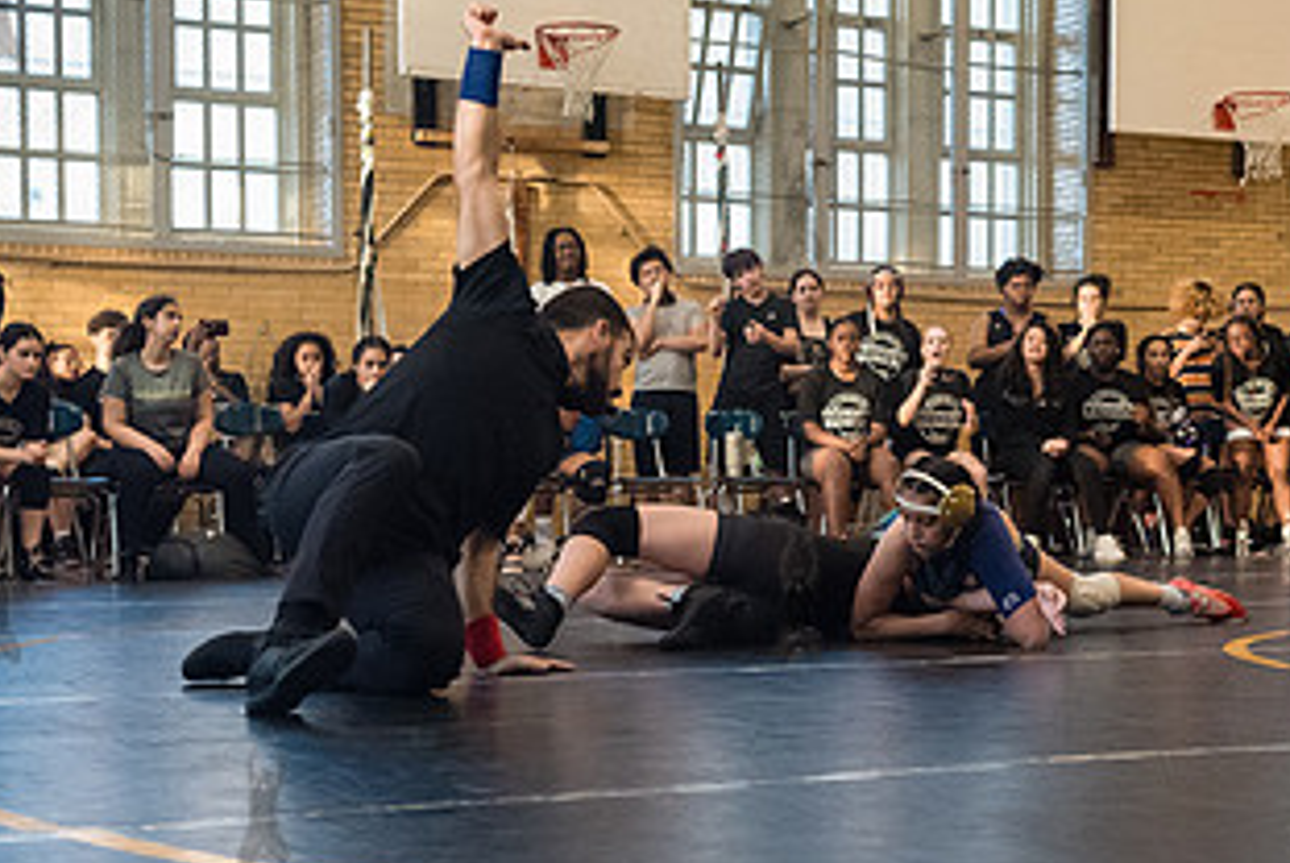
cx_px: 796
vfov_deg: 19.7
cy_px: 591
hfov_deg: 29.1
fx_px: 2475
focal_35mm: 69
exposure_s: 1/400
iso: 5000
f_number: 4
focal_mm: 35
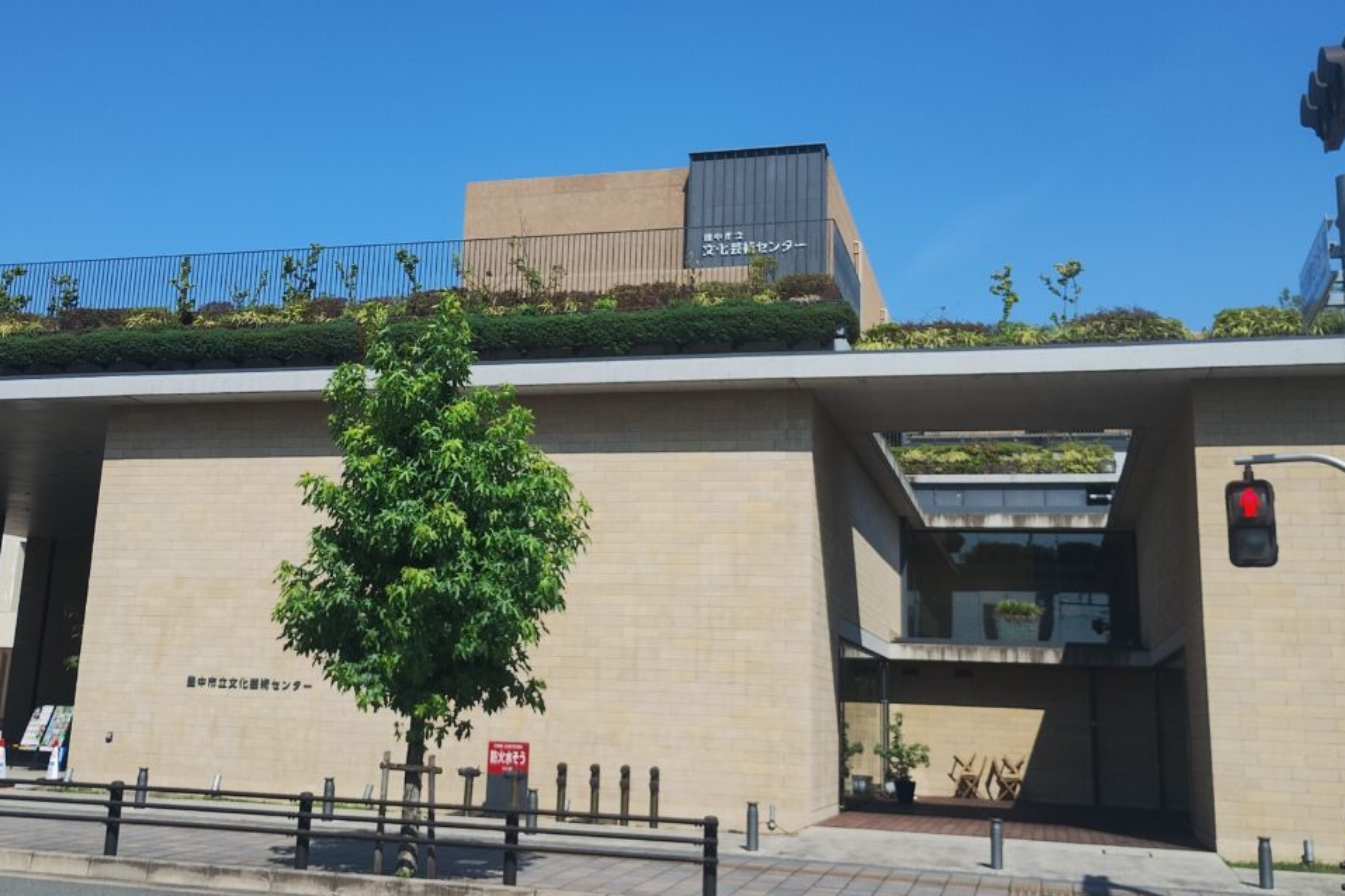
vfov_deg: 34.1
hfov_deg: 49.4
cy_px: 374
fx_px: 1457
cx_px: 575
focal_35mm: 39
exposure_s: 1/753
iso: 100
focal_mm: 4.27
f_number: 1.8
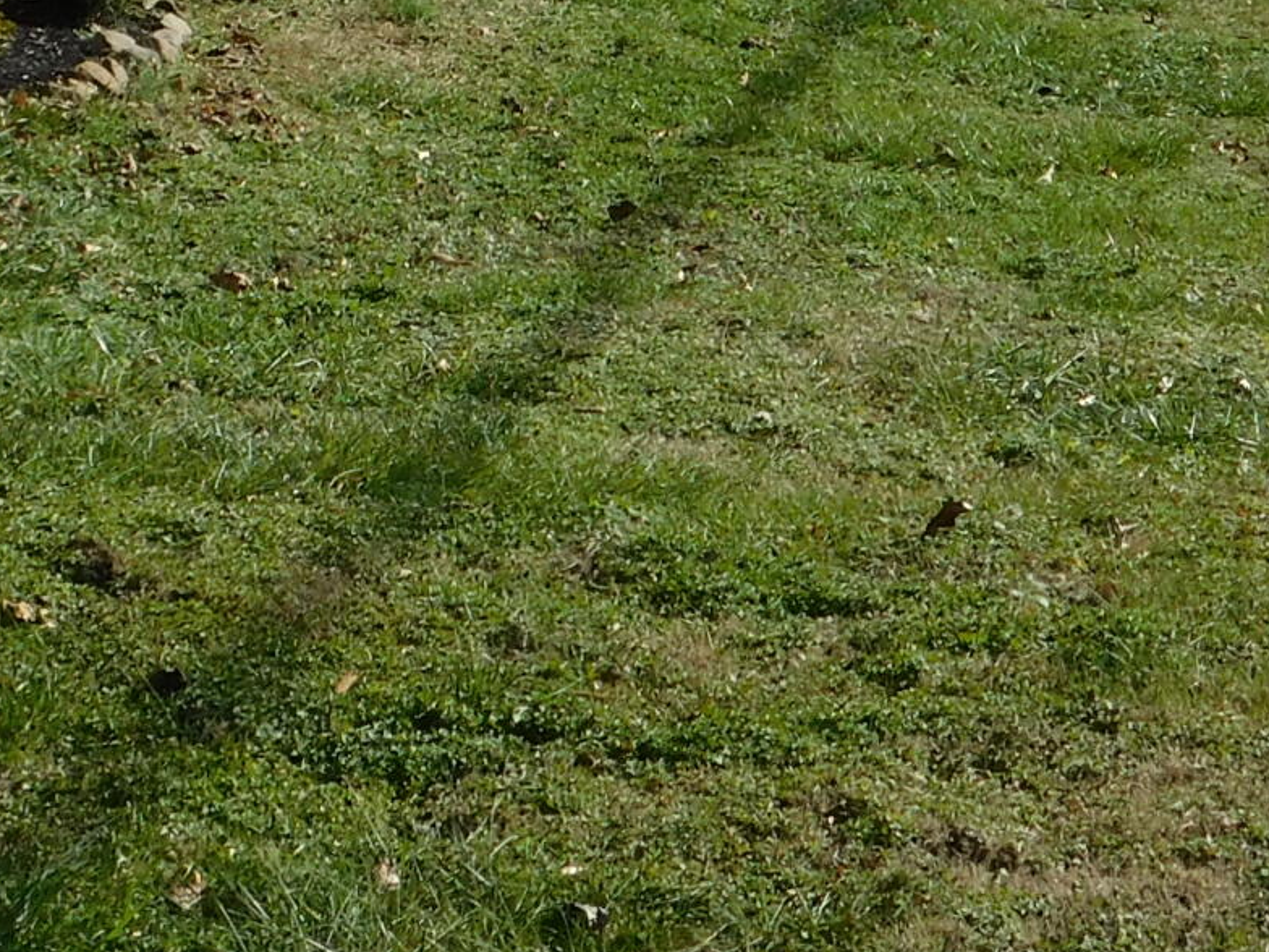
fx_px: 5609
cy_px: -342
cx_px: 390
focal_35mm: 153
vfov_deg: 9.5
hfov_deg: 12.9
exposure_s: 1/1250
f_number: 3.6
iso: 125
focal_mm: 7.1
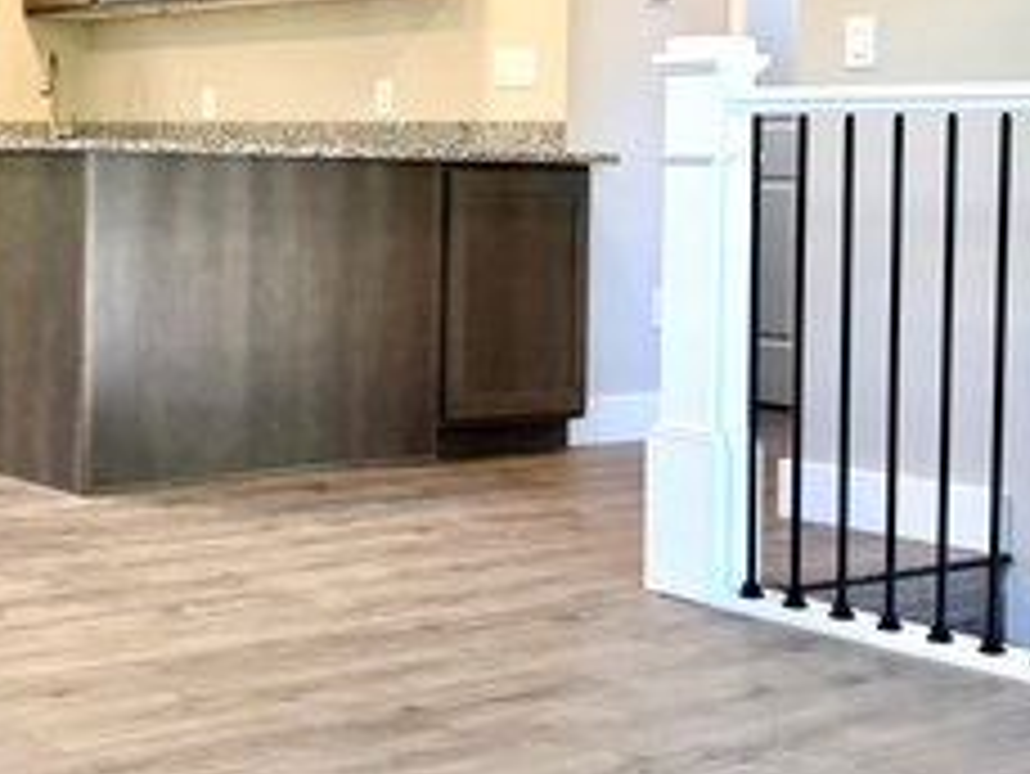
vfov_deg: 21.7
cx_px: 99
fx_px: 1995
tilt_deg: -0.9
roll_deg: -0.8
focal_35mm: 67
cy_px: 171
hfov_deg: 27.9
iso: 200
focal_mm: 6.76
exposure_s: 1/144
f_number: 1.78
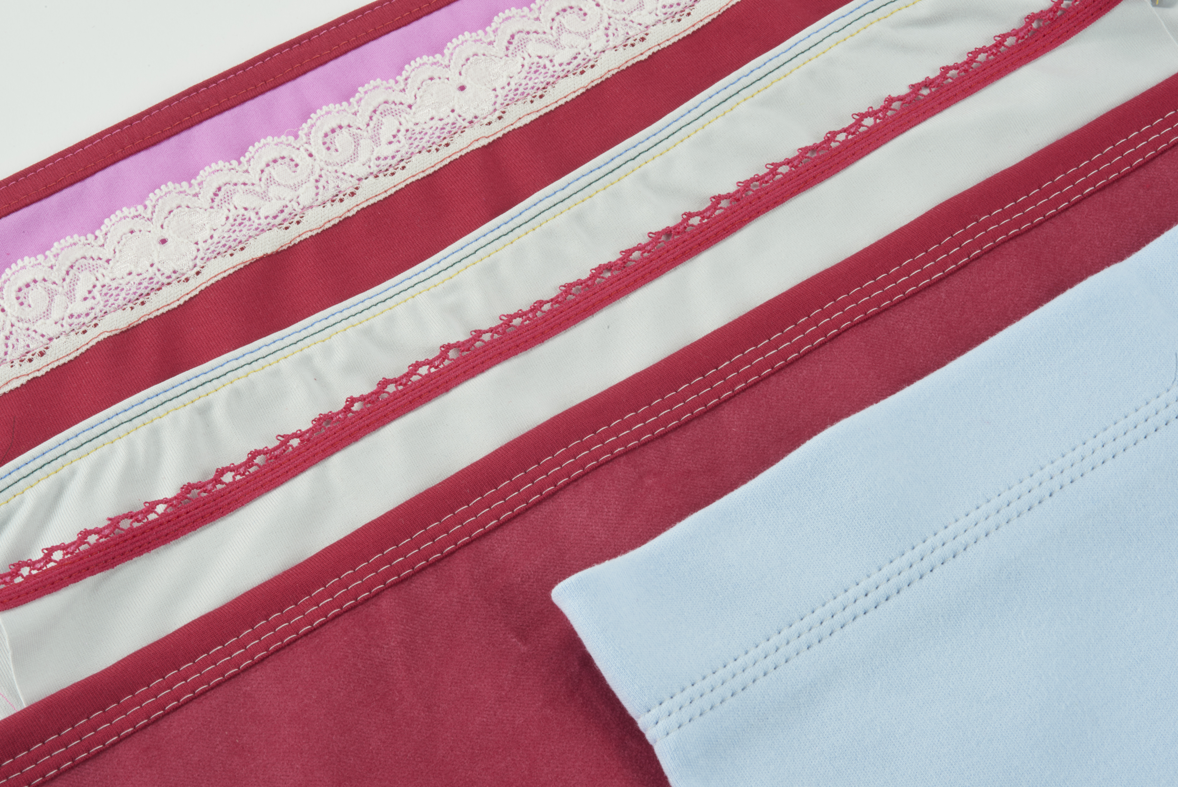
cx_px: 589
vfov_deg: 13.1
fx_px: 3437
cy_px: 394
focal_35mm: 105
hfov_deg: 19.5
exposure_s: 1/20
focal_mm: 105
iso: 200
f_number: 36
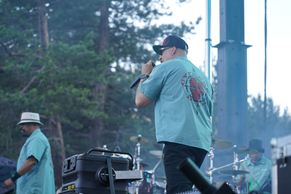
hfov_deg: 19.5
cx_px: 146
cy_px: 97
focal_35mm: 105
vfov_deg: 13.0
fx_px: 849
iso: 250
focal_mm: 105
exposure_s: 1/125
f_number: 4
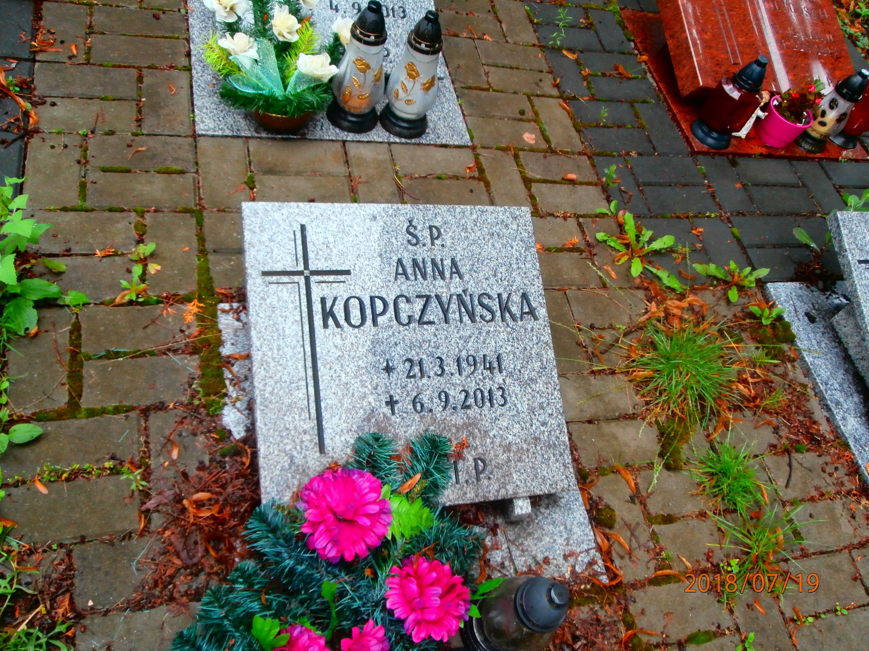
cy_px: 326
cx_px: 434
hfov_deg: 60.0
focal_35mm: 30
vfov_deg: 46.8
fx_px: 753
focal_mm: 5.36
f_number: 3.5
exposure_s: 1/50
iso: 200
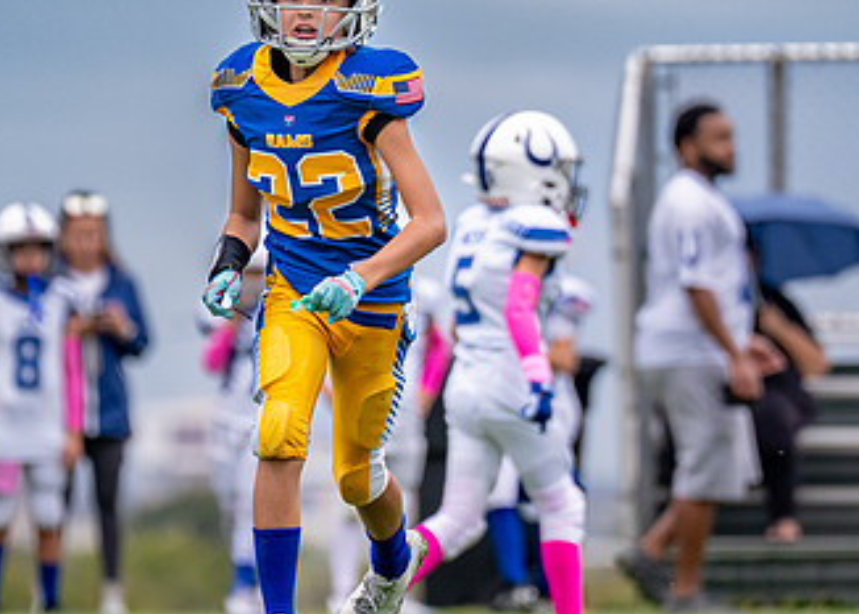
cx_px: 358
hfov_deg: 3.3
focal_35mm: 620
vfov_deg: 2.3
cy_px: 211
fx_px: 15129
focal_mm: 200
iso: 250
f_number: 2.8
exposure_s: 1/2500
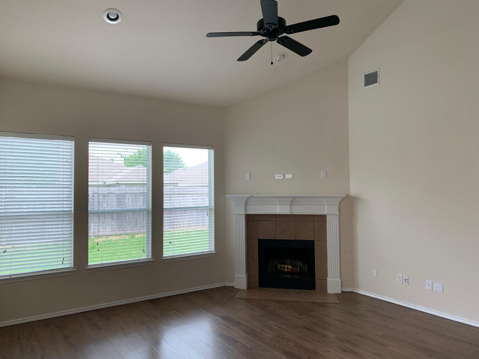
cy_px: 180
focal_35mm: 26
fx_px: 360
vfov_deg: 53.1
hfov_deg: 67.3
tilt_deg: +2.1
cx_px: 240
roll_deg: +0.4
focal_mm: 4.25
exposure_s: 1/121
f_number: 1.8
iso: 50
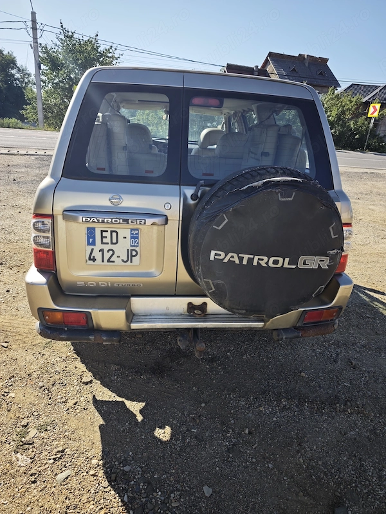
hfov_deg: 58.9
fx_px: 342
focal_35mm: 23
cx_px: 193
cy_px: 257
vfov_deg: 73.9
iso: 50
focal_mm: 6.55
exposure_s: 1/1263
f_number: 1.62
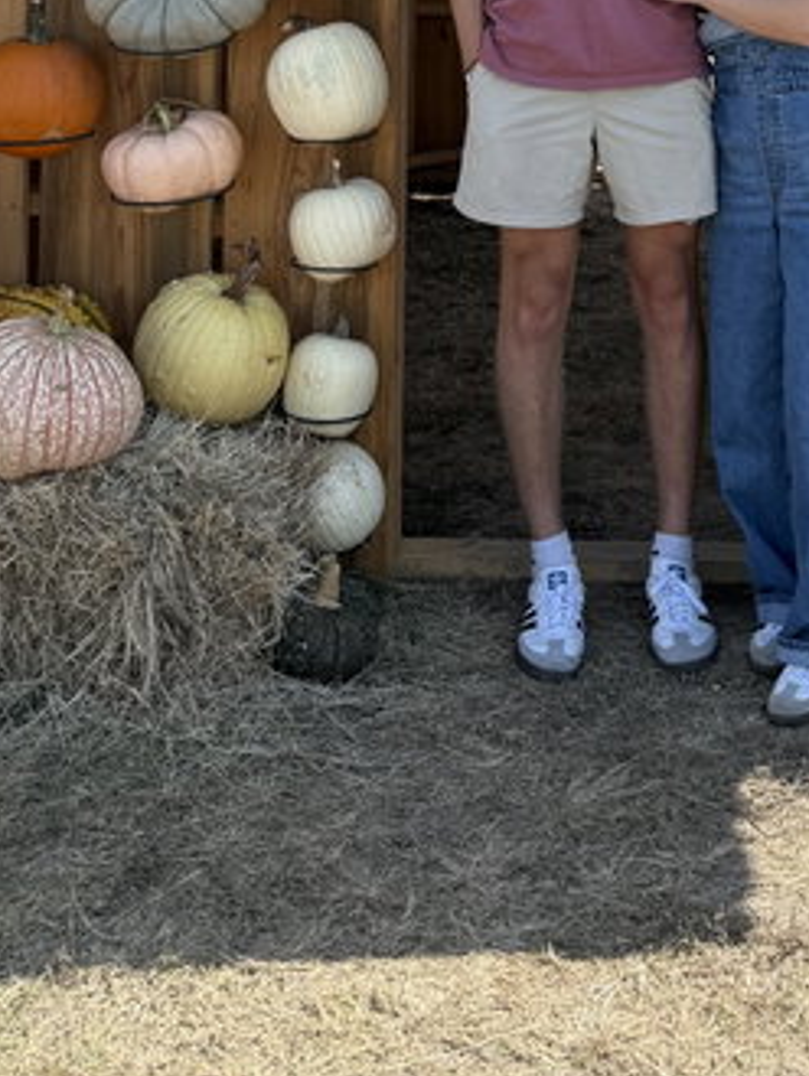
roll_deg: +1.4
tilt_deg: +1.3
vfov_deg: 26.7
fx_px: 1961
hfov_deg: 22.9
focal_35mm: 63
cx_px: 682
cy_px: -262
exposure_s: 1/3145
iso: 125
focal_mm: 6.76
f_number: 1.78
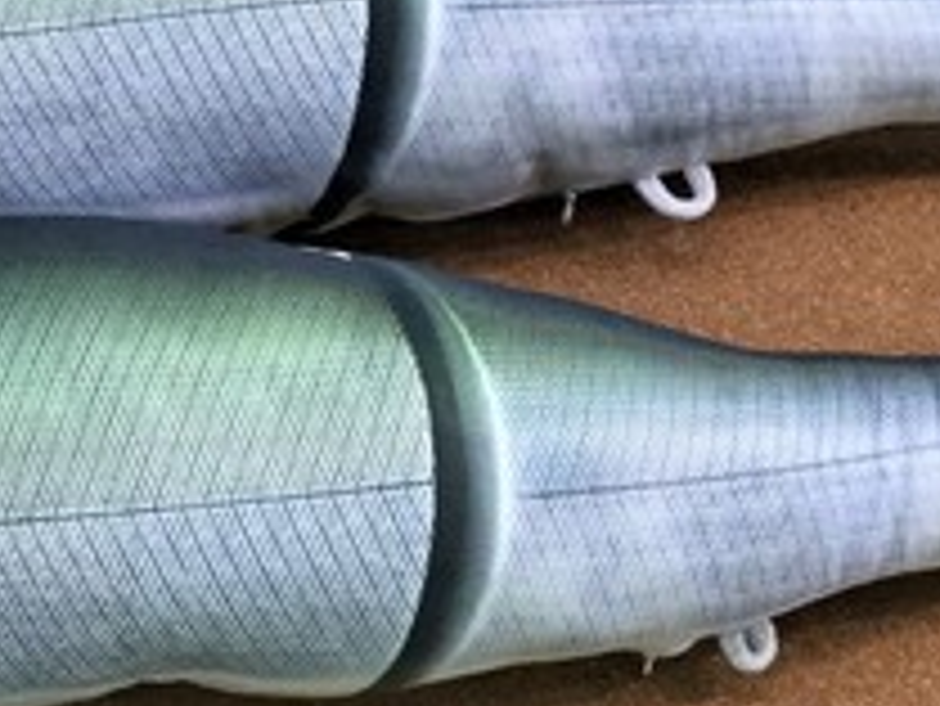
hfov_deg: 21.9
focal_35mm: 89
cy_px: 153
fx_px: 2418
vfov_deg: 16.5
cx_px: 297
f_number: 2.4
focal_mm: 3.3
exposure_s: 1/30
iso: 40
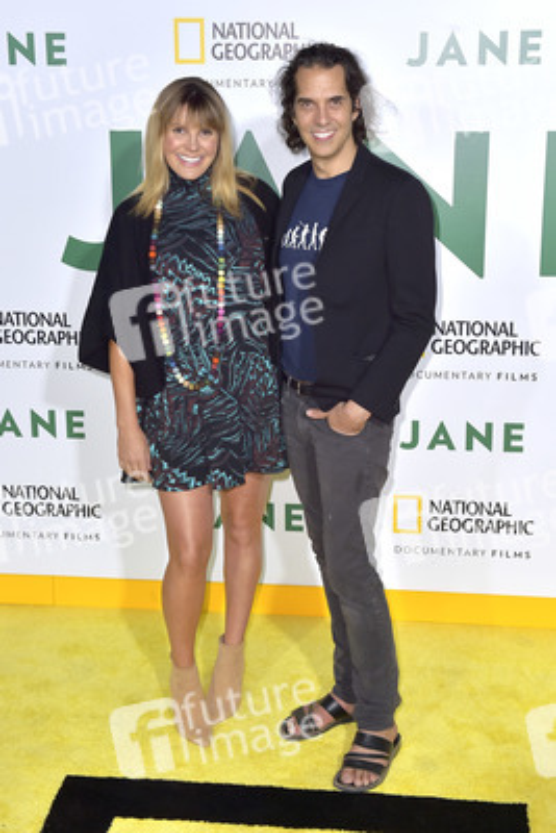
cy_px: 416
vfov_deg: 41.1
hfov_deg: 28.1
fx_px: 1111
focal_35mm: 48
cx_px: 278
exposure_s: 1/320
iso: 500
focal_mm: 48
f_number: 6.3
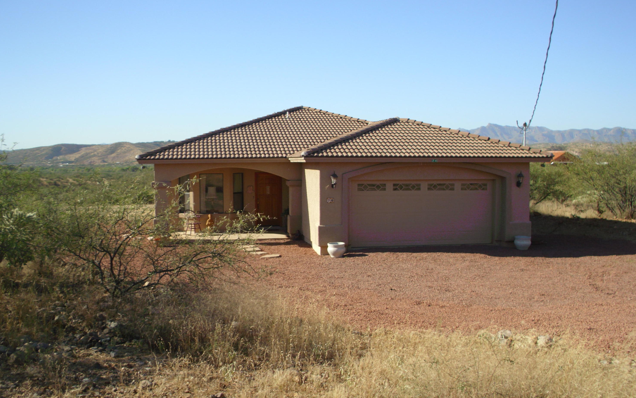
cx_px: 318
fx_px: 711
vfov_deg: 31.2
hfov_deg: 48.2
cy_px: 214
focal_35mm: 41
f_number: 7.3
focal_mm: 6.3
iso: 50
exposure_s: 1/117
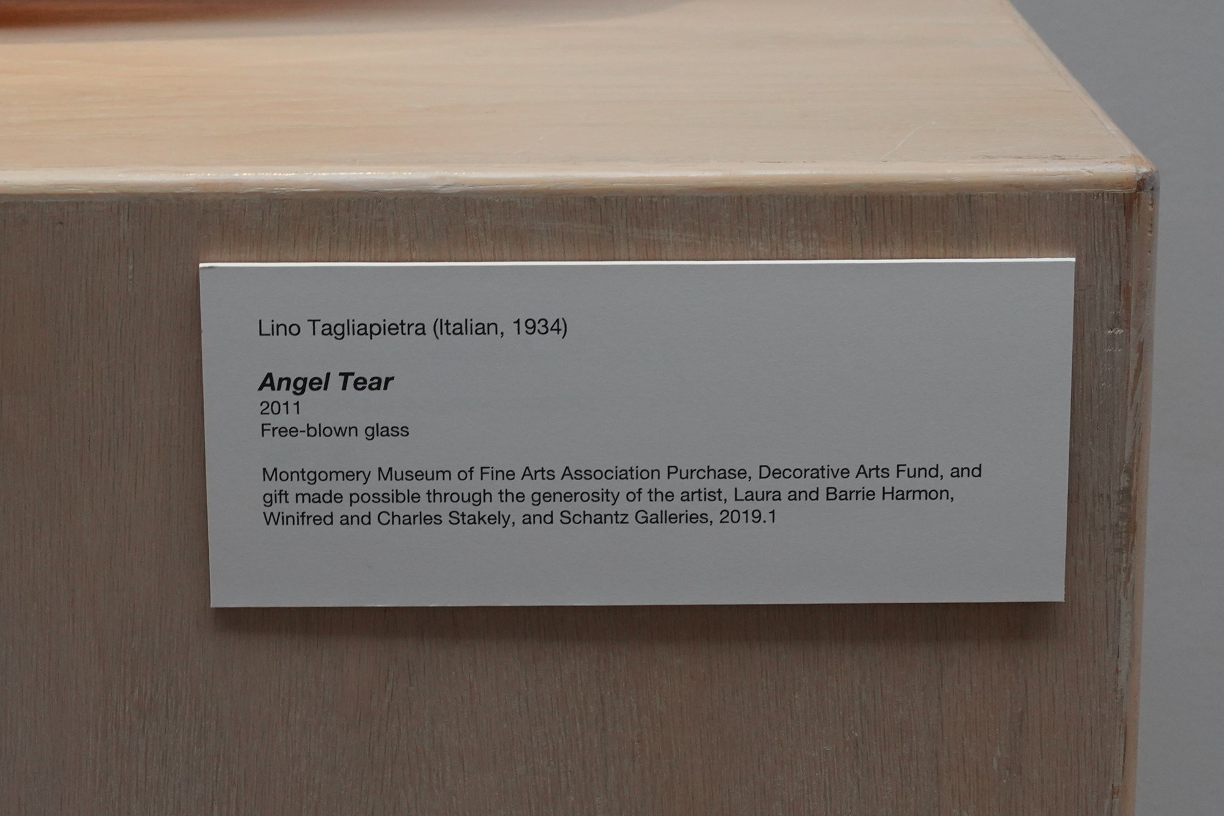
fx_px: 1700
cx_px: 612
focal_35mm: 50
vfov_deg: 27.0
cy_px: 408
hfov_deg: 39.6
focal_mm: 50
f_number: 14
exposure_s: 1/100
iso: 2000
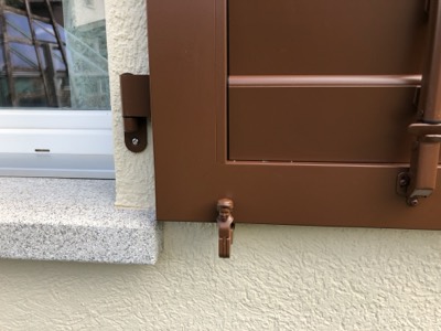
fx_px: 357
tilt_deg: -11.6
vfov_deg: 49.7
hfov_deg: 63.4
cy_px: 166
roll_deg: -0.3
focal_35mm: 28
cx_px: 220
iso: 20
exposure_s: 1/440
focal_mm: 4
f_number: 1.8
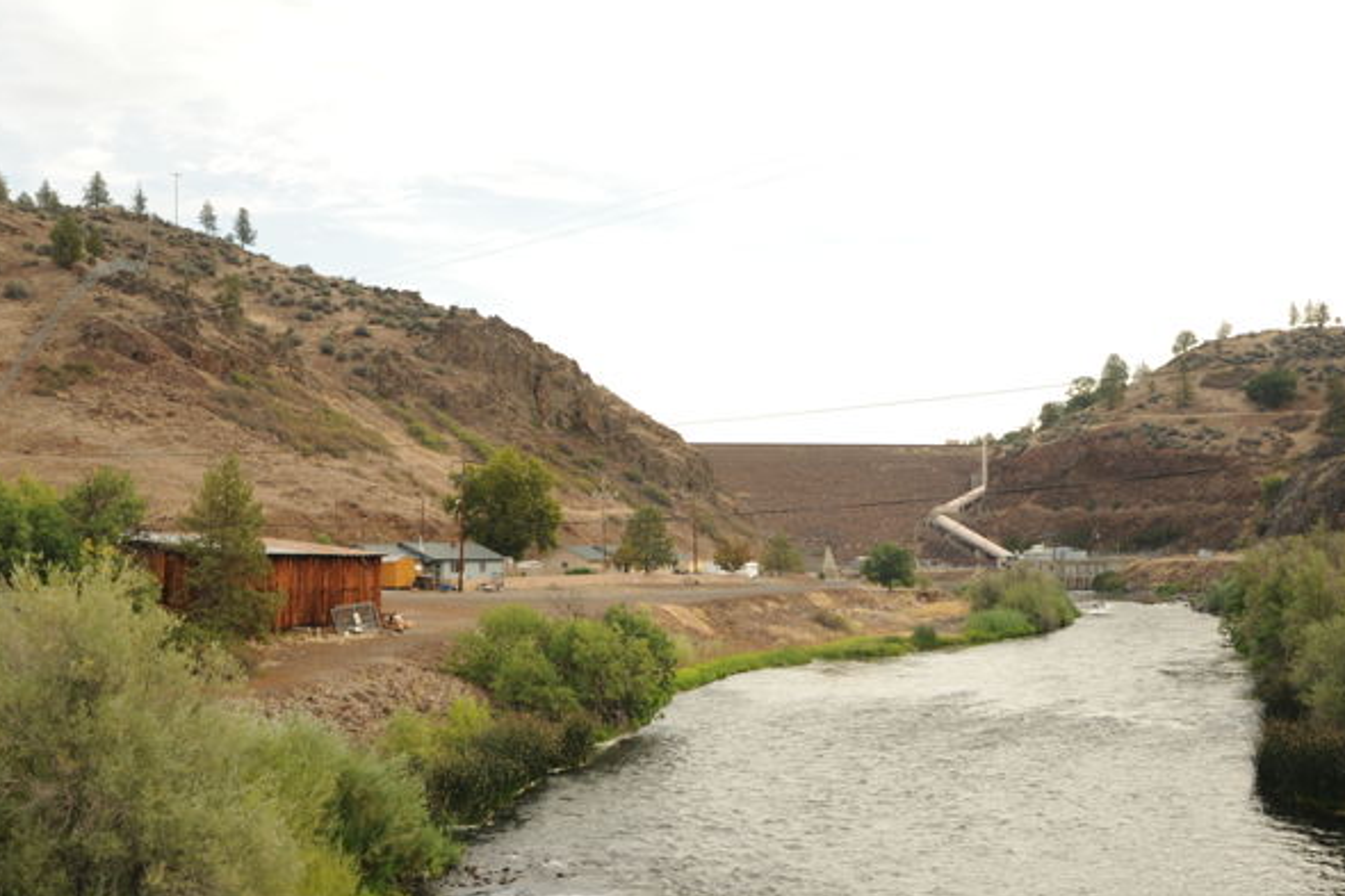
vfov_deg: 31.7
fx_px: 1569
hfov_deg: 46.4
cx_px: 677
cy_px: 577
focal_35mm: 42
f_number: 9
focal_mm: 31
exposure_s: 1/125
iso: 200
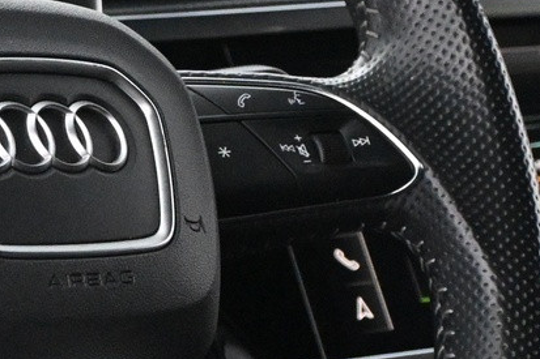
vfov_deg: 6.9
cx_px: 29
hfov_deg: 10.2
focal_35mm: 200
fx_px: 2999
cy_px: 129
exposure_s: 1/60
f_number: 5
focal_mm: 34
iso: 6400
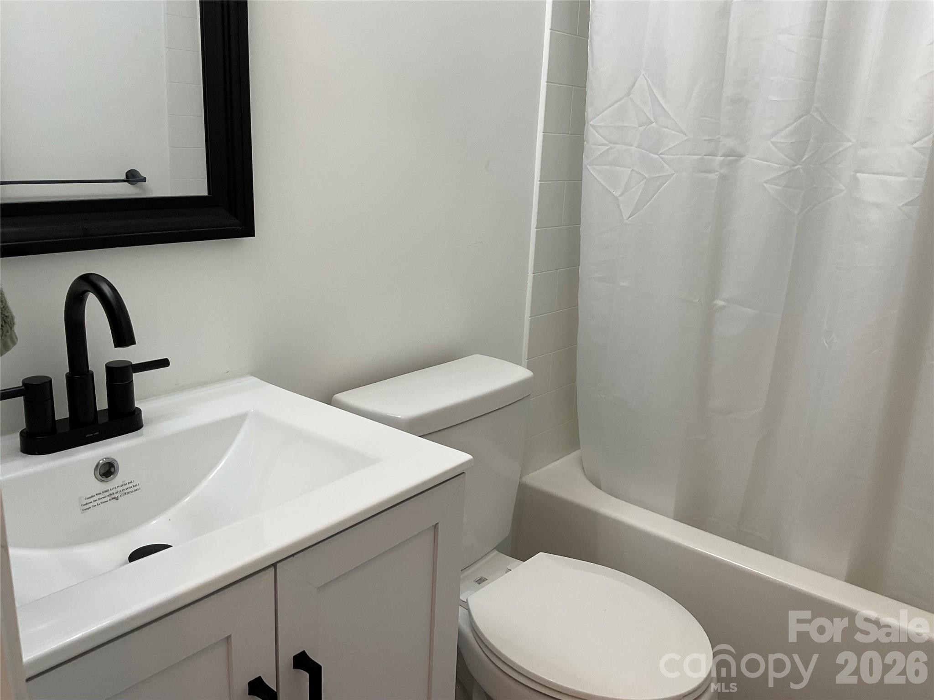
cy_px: 350
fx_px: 782
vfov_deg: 48.2
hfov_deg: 61.7
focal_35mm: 29
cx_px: 467
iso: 50
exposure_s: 1/60
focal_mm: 3
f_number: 1.8
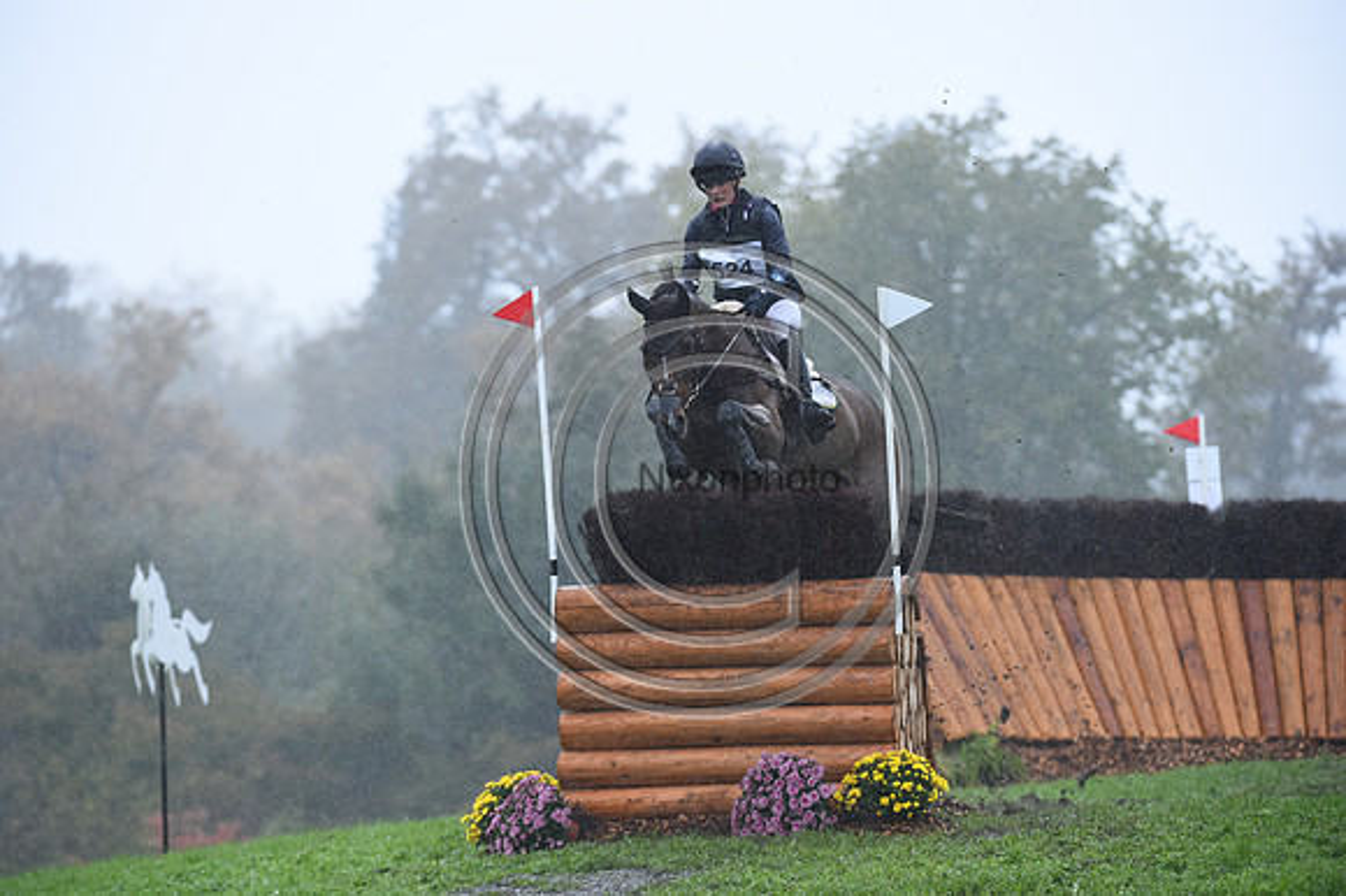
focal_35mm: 270
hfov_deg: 7.6
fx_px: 10089
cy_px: 448
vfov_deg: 5.1
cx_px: 673
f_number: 5.6
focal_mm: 270
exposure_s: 1/1000
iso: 1100
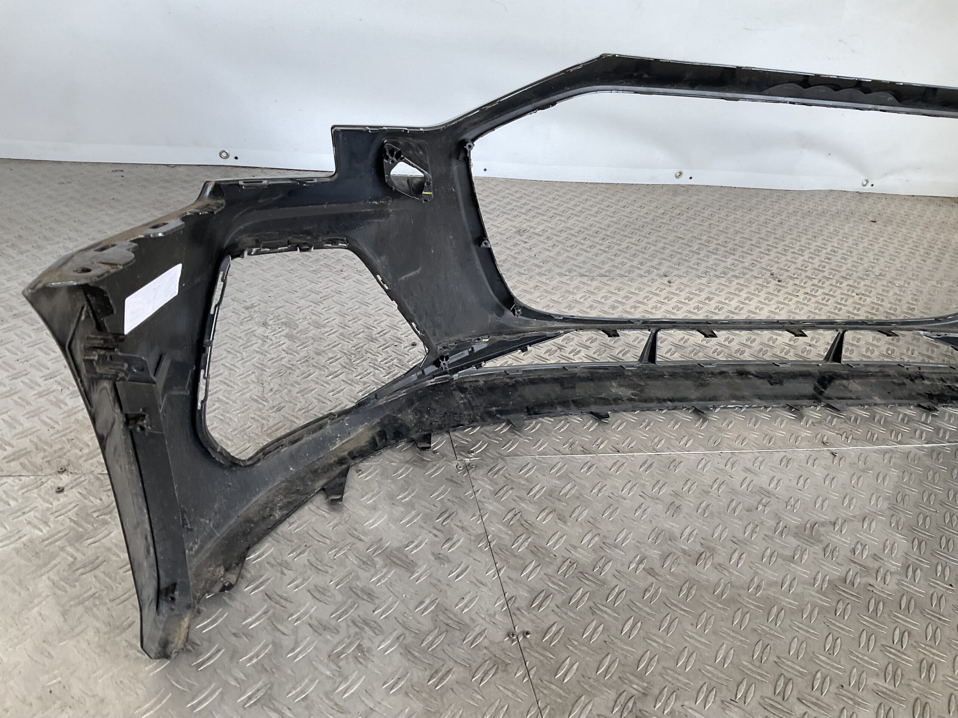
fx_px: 803
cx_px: 479
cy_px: 359
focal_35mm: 29
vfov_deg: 48.2
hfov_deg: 61.7
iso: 64
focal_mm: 3
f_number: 1.8
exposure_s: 1/100
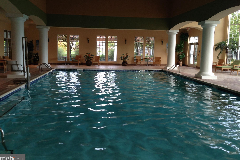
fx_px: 233
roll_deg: -1.3
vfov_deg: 37.8
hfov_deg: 54.4
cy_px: 72
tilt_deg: -4.1
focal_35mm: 35
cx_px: 118
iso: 50
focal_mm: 4.12
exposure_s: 1/33
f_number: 2.4
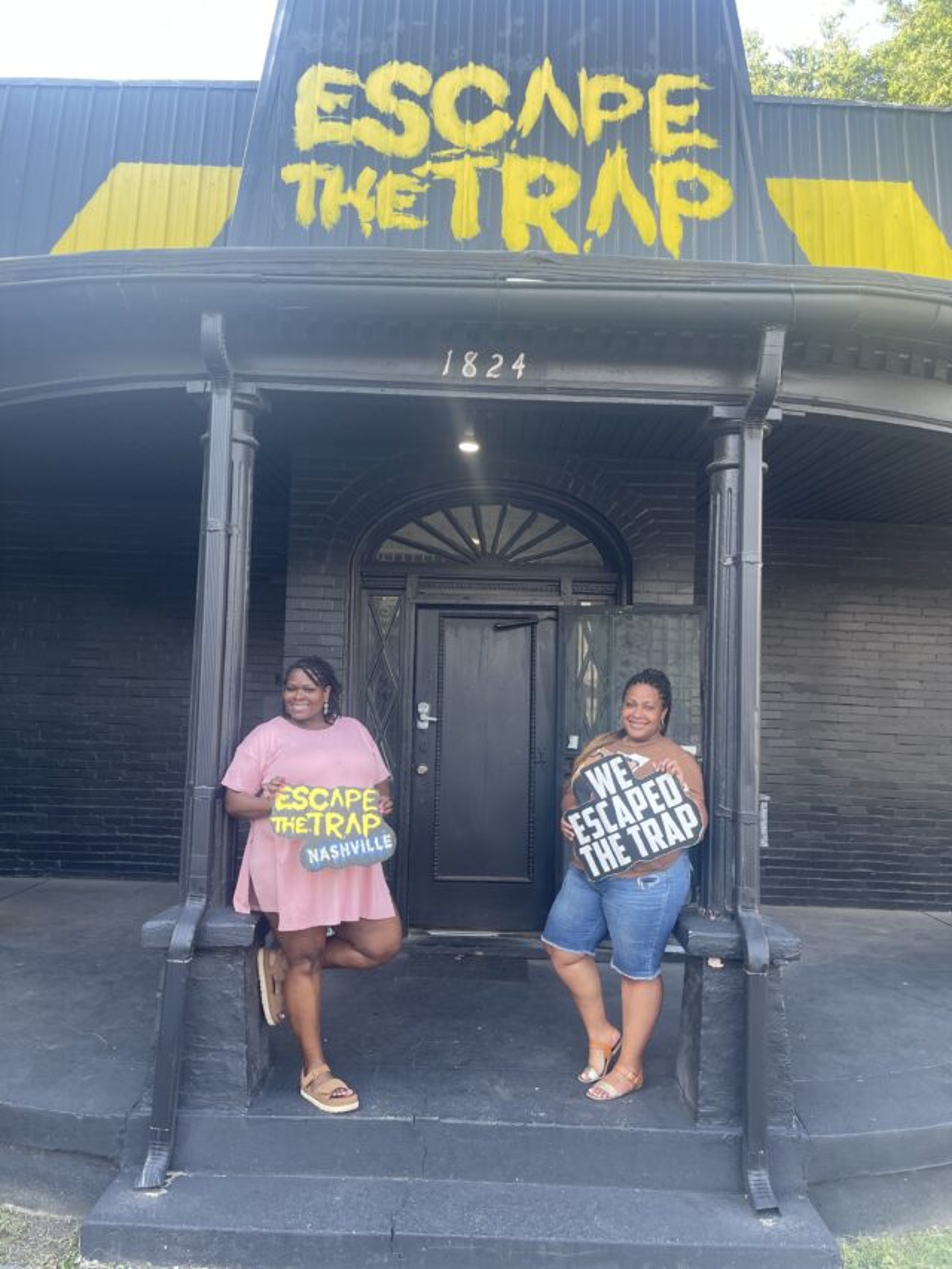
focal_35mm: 26
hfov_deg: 53.1
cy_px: 634
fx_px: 953
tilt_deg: +4.3
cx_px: 476
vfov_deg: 67.3
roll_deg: -2.6
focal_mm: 5.1
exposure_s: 1/121
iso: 32
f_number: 1.6
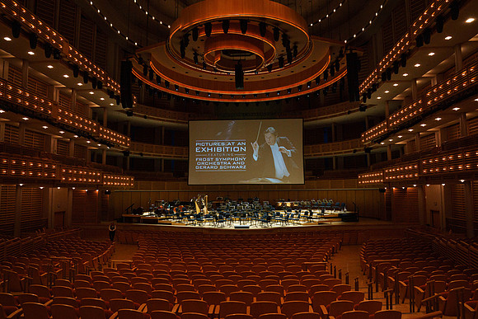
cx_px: 239
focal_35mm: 25
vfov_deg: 52.1
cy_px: 160
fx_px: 326
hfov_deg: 72.5
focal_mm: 24
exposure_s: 1/200
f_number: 7.1
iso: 3200
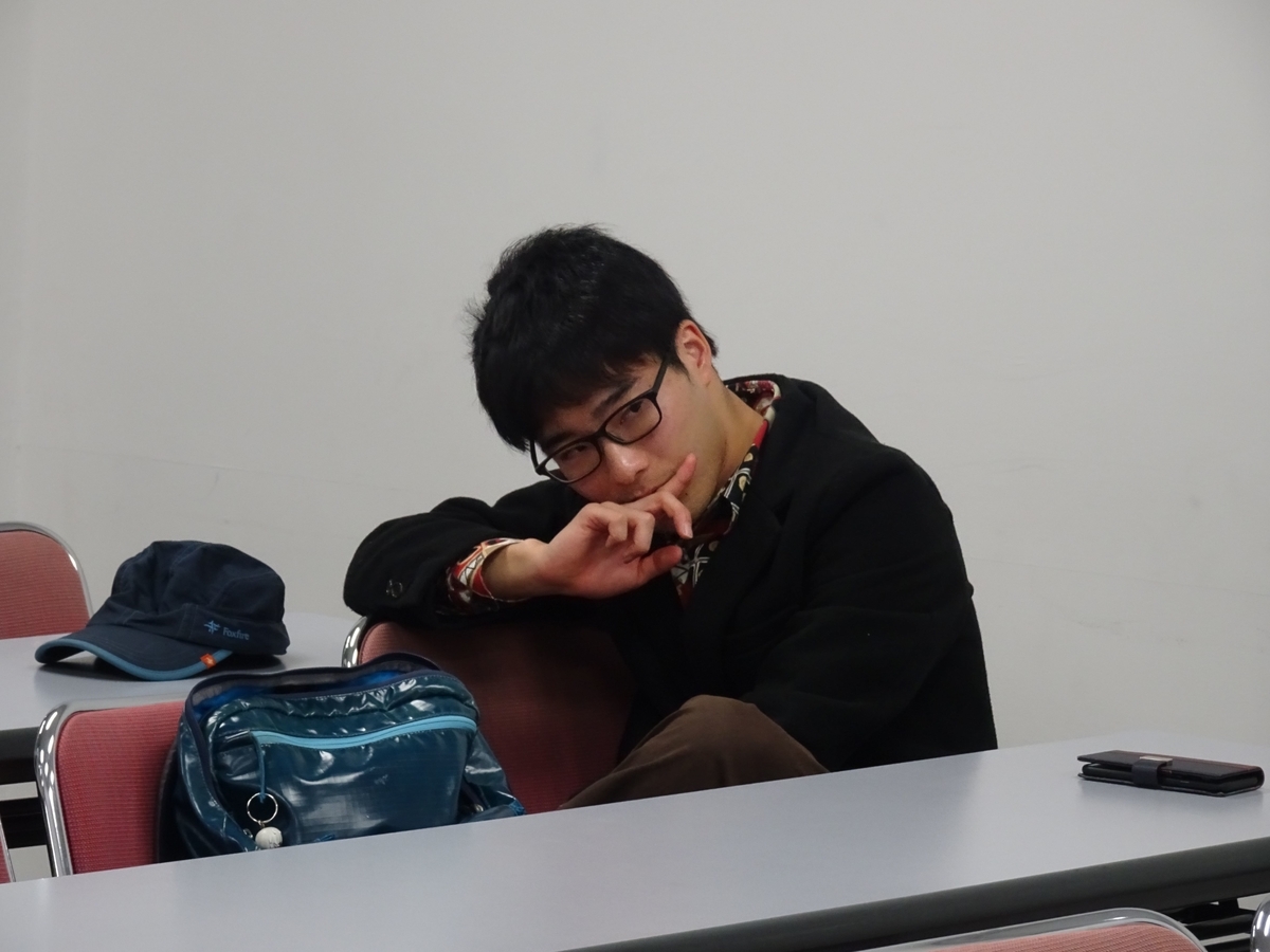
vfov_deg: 8.8
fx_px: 6164
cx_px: 635
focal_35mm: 168
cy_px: 476
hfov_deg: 11.8
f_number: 5.6
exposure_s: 1/60
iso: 800
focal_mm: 28.74
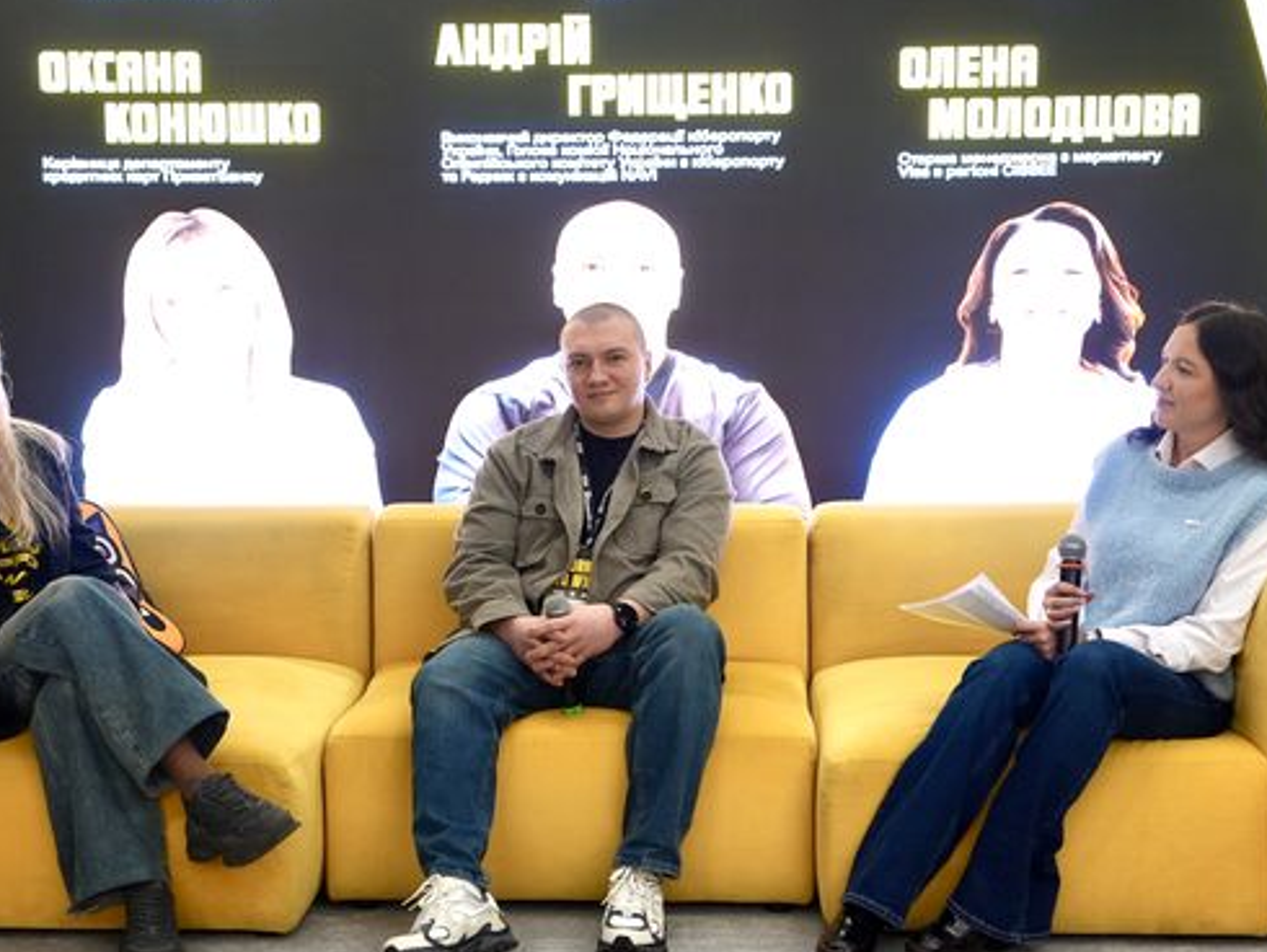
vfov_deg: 24.4
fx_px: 2197
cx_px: 584
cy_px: 498
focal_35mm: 60
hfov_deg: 32.2
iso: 1000
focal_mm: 44
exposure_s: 1/125
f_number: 2
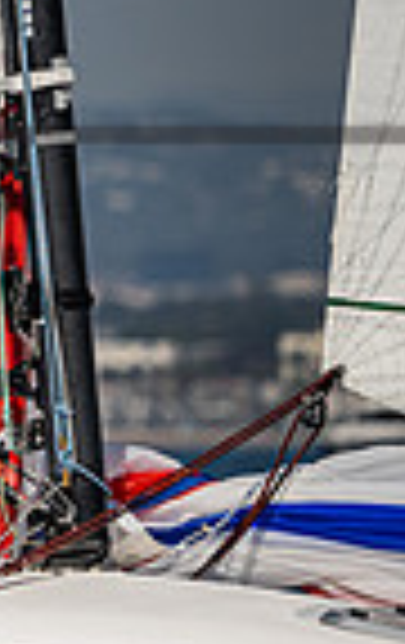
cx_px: -806
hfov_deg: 1.5
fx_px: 15235
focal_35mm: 867
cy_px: 241
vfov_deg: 2.4
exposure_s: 1/8000
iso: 400
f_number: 5
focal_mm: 210
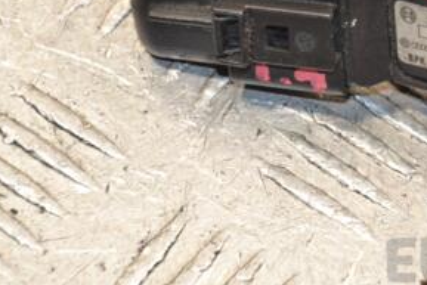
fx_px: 3881
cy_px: 63
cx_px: 359
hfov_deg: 6.3
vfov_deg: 4.2
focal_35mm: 327
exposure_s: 1/100
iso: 800
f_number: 5.6
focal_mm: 105
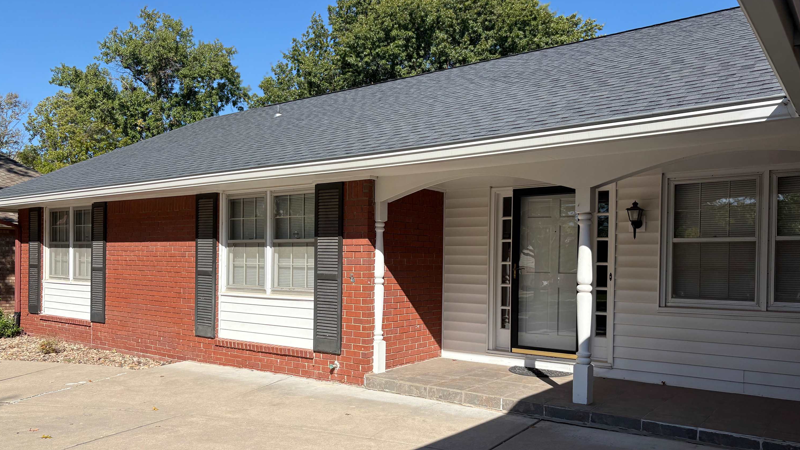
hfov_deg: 66.1
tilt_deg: +1.0
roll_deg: -0.8
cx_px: 407
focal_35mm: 29
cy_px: 266
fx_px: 615
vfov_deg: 40.0
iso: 50
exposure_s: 1/2865
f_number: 1.6
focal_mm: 5.96
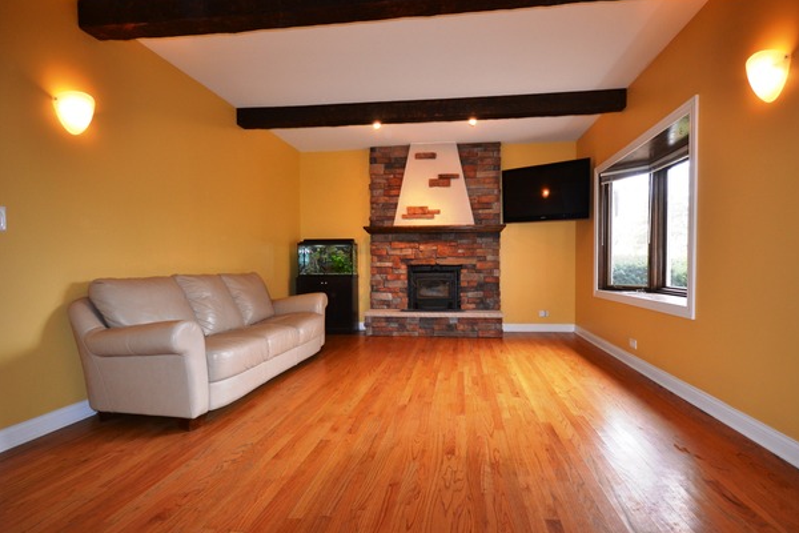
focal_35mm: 16
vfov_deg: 73.7
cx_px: 423
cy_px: 274
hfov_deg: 96.6
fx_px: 355
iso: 560
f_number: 4
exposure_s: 1/60
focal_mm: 10
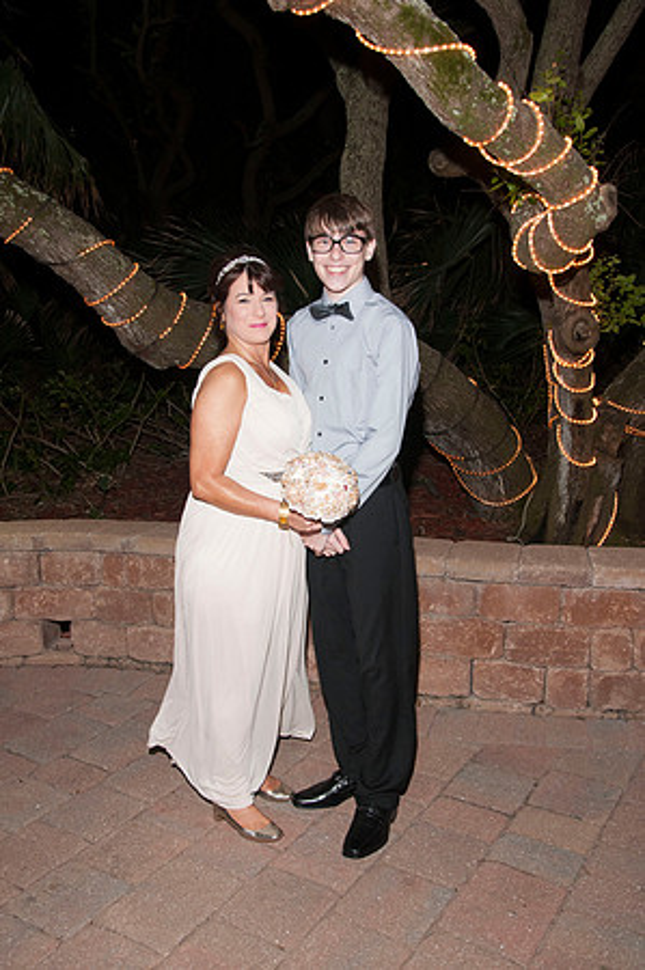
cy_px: 485
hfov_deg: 39.9
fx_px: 889
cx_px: 322
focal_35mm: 33
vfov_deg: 57.3
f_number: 5.6
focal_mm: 22
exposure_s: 1/30
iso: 400
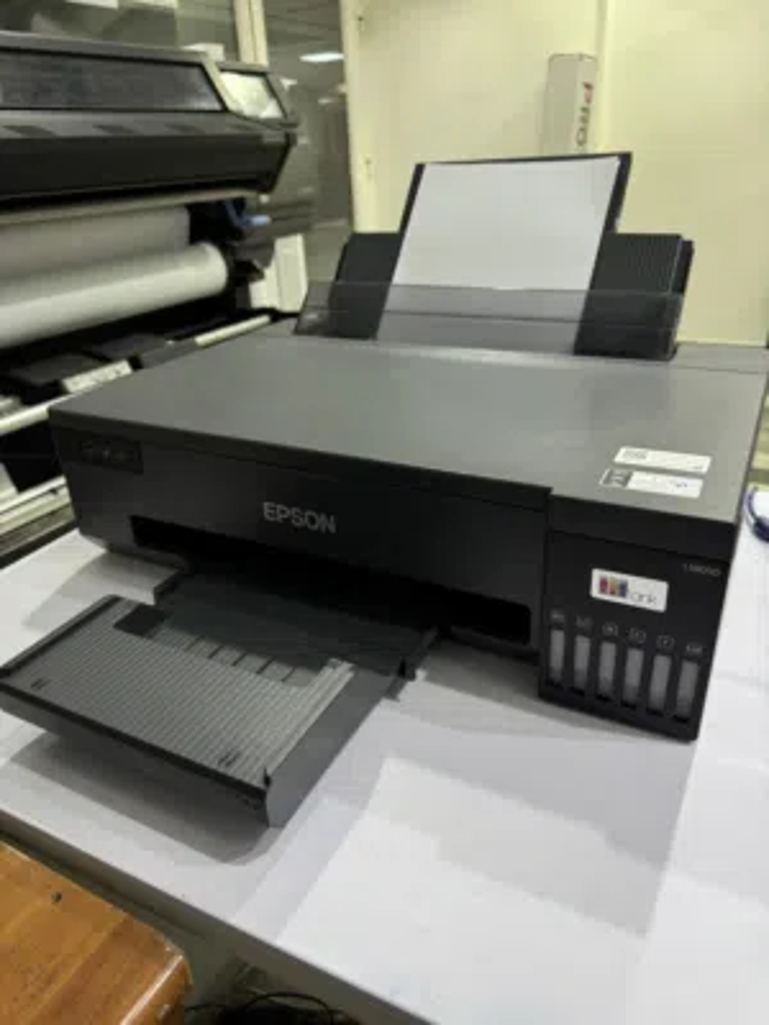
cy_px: 512
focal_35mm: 24
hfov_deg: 56.8
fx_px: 711
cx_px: 384
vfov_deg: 71.6
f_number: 1.78
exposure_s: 1/100
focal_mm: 6.76
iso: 125
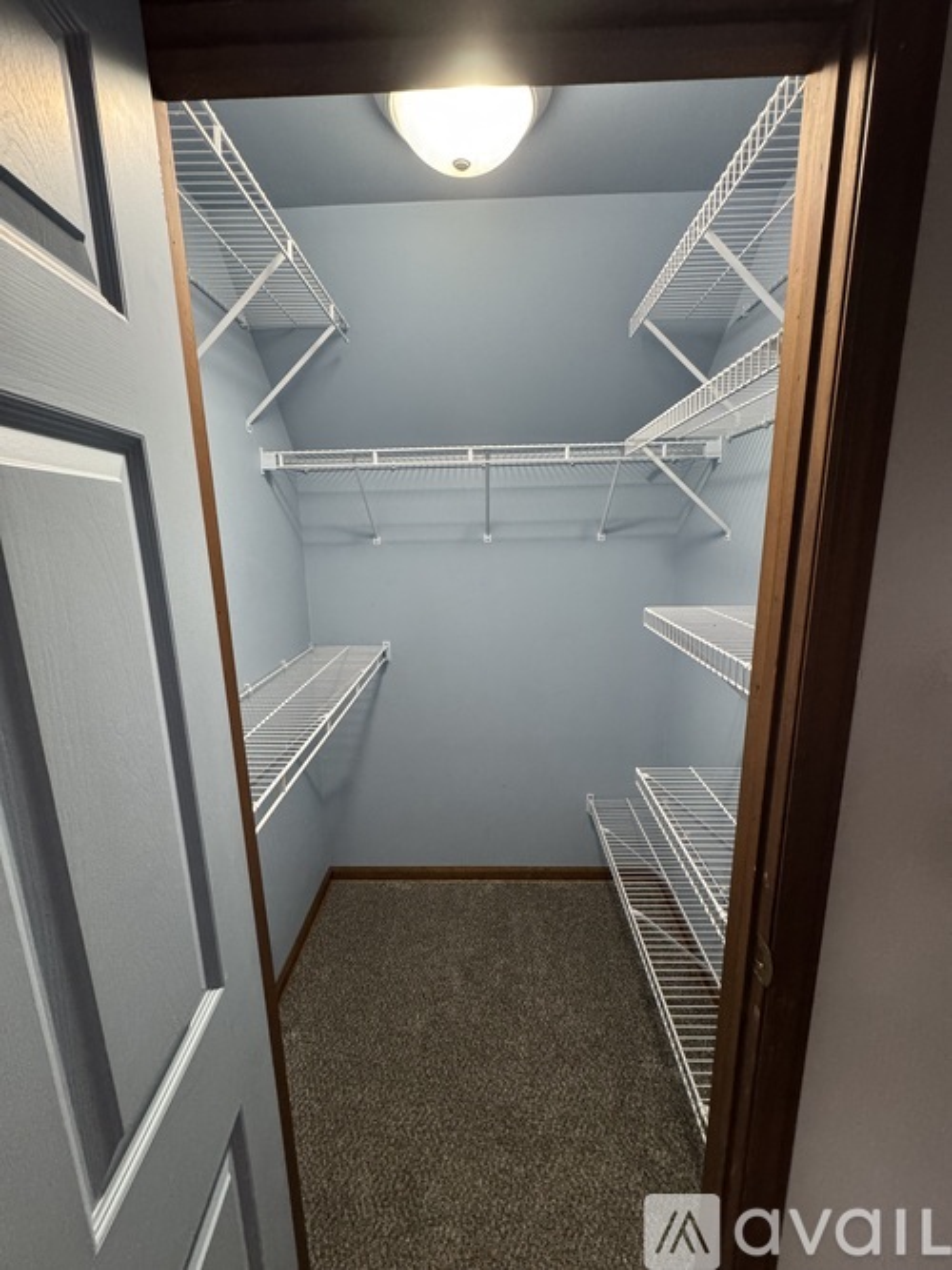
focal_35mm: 14
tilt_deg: -12.1
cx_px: 476
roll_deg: +1.0
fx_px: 514
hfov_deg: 85.7
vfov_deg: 102.1
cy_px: 635
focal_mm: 2.22
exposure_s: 1/60
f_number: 2.2
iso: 800
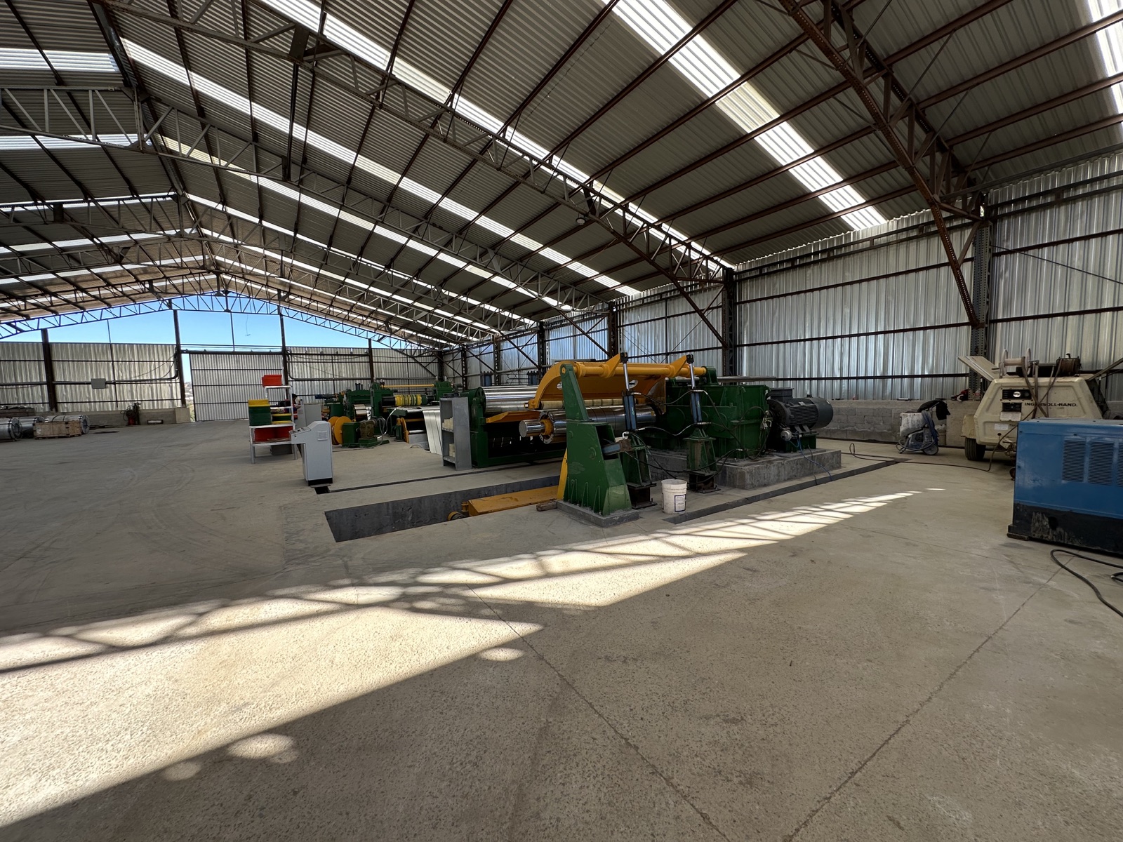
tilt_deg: -3.8
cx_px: 562
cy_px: 421
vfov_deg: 85.7
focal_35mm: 14
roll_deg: +1.6
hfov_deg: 102.1
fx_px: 454
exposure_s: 1/256
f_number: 2.2
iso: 40
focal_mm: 2.22
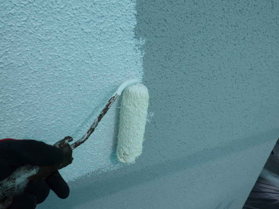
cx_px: 140
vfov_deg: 49.7
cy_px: 104
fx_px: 226
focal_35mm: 28
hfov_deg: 63.4
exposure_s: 1/320
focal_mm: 5
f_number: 4.2
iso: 125
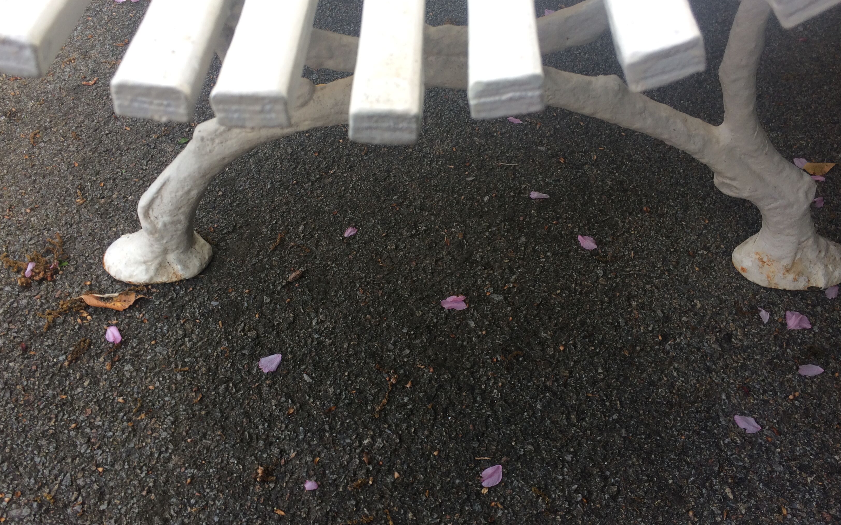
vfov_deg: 40.6
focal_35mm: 31
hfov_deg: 61.2
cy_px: 253
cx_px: 419
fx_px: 711
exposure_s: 1/131
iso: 32
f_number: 2.2
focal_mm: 4.15
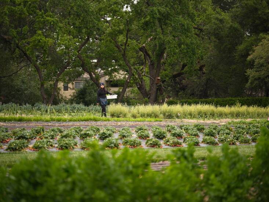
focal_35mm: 95
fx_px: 738
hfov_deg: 20.6
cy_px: 101
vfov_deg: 15.6
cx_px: 134
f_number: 4
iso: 80
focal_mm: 120
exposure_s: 1/125
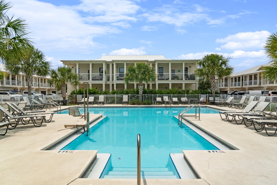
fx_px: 162
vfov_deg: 59.5
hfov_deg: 81.2
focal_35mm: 21
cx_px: 138
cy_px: 92
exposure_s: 1/320
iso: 100
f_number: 8
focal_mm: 14
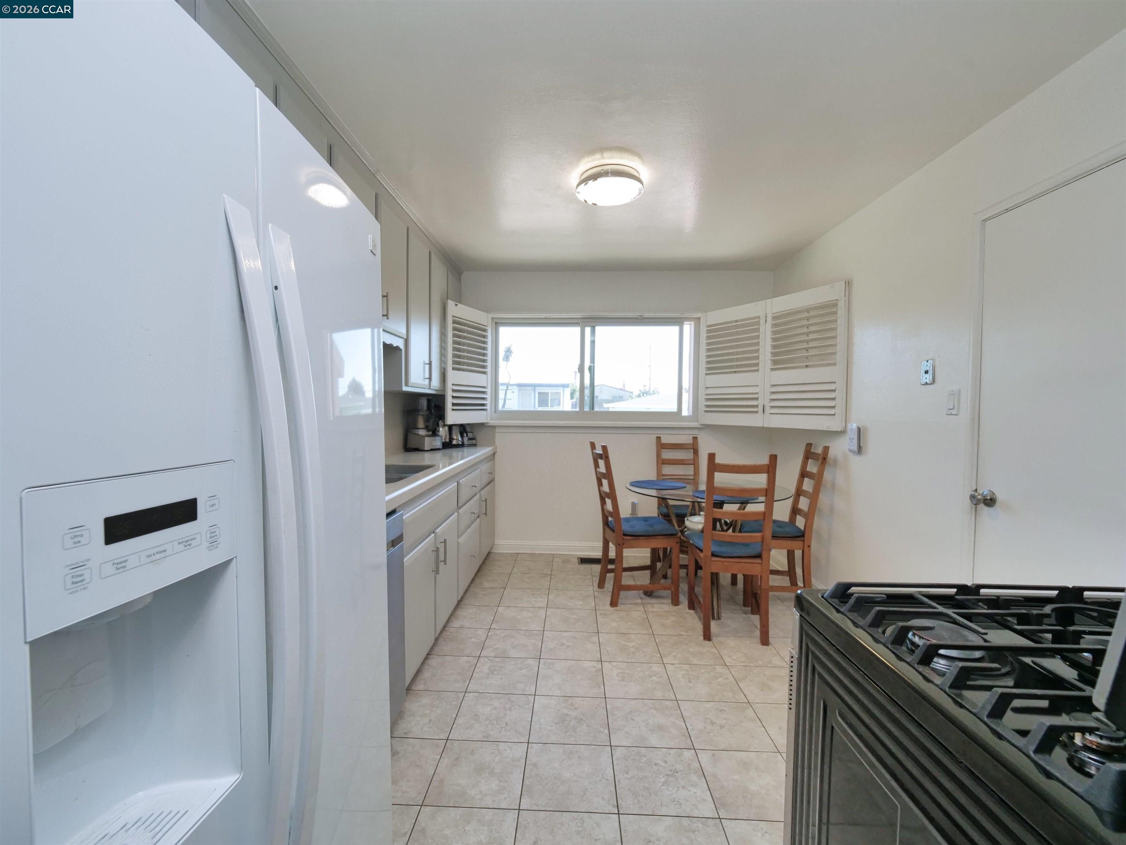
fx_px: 455
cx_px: 563
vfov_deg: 85.7
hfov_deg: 102.1
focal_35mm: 14
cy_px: 422
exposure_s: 1/160
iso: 800
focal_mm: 7
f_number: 5.6
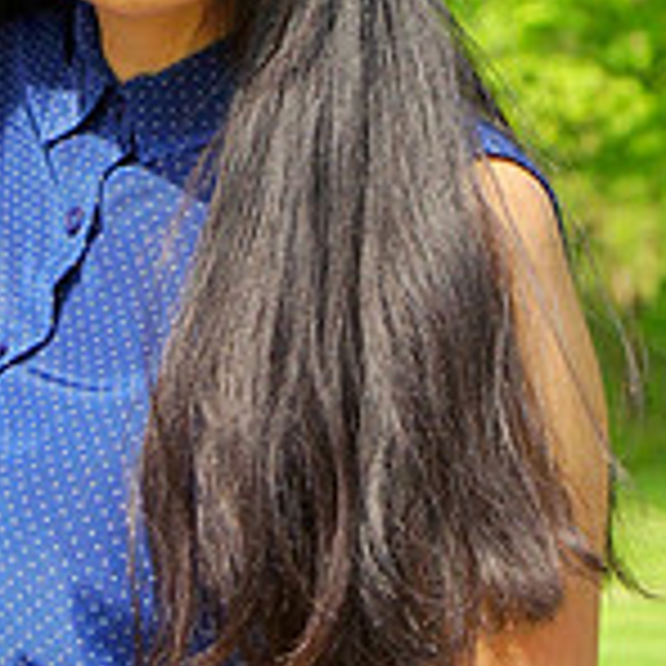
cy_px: -261
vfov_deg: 8.1
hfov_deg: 8.2
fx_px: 4643
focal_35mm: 213
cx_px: 153
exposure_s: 1/800
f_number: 5.6
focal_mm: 55
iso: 250
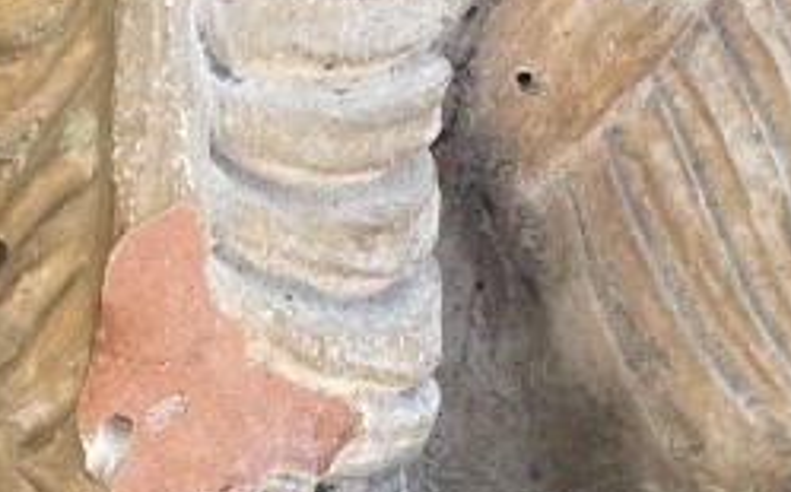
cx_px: 140
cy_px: 724
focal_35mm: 133
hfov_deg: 15.6
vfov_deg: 9.6
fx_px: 2864
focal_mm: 4.2
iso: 32
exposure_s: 1/396
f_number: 1.6
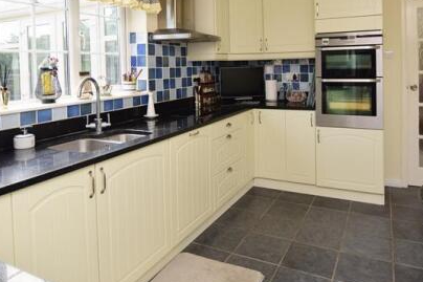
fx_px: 315
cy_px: 72
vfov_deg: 46.5
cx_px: 221
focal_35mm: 27
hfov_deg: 67.7
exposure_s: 1/125
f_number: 5.6
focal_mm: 11
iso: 200
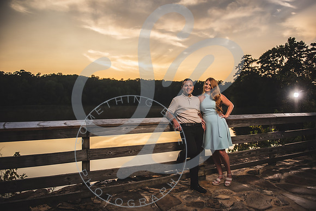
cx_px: 159
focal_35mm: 24
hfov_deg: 73.2
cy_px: 106
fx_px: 213
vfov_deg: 52.8
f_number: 2.8
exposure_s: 1/1600
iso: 200
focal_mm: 24
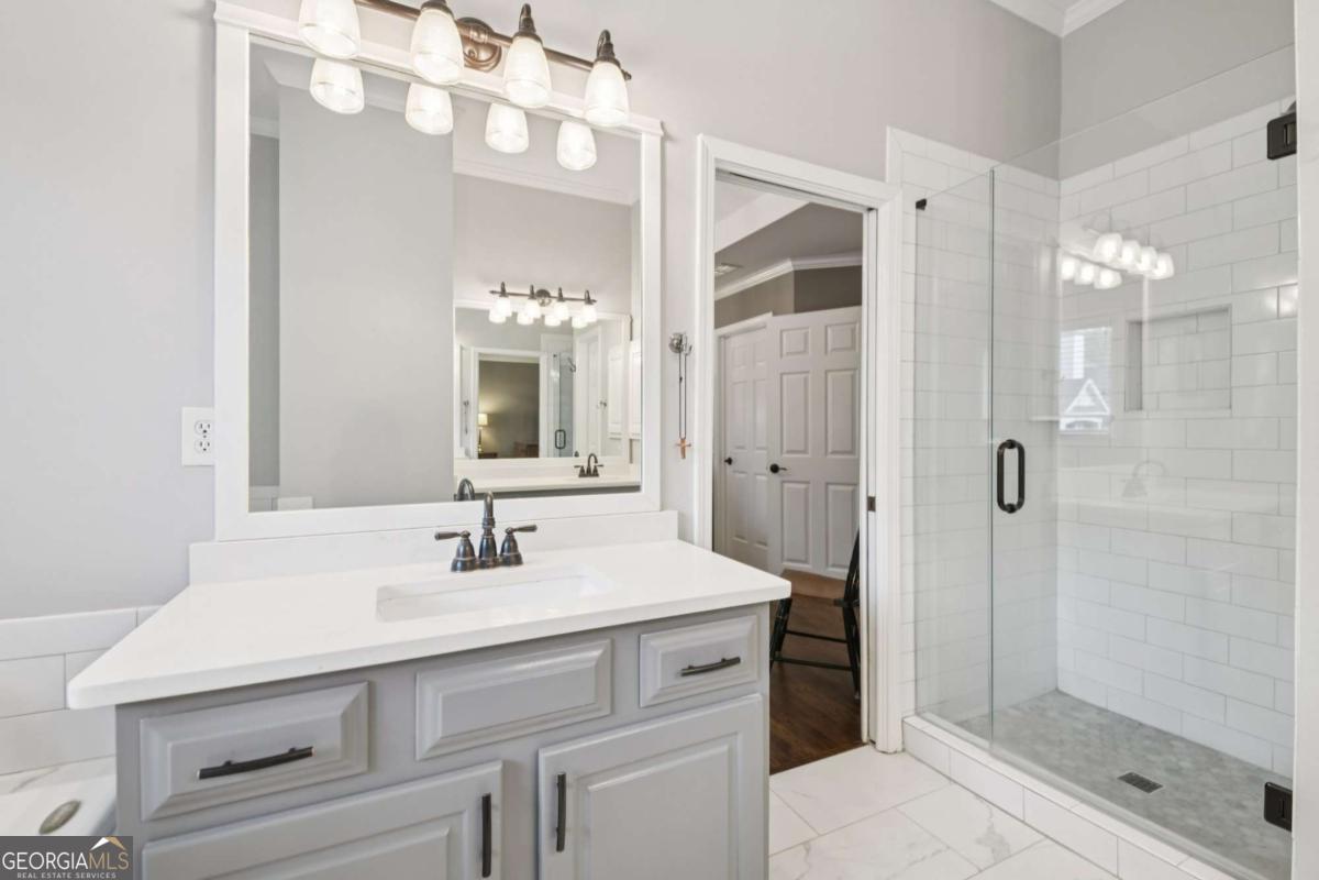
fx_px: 586
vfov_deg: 73.7
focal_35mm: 16
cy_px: 440
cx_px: 660
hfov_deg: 96.7
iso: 400
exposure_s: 1/30
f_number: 8
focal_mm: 16
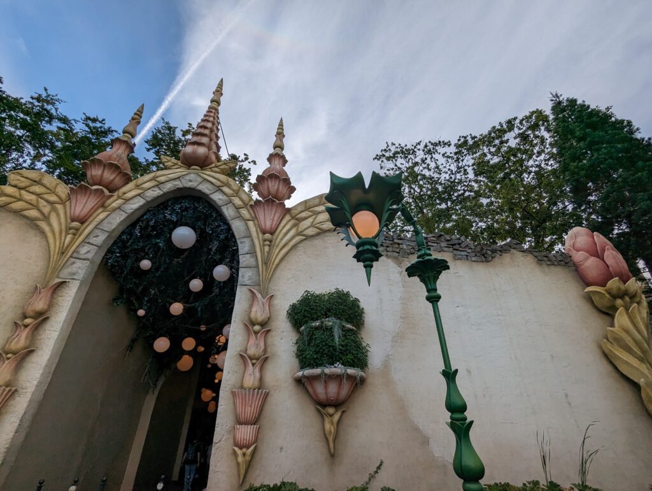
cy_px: 246
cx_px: 326
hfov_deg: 94.4
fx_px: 302
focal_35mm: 16
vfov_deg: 78.2
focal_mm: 2.35
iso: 51
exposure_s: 1/1610
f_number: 2.2
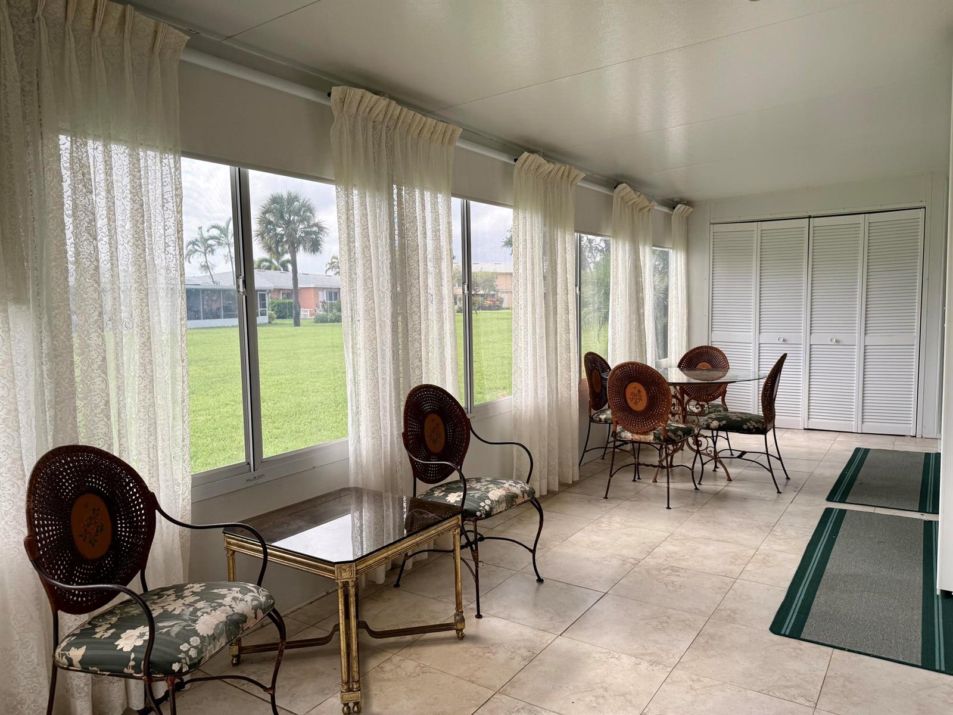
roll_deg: +0.9
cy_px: 358
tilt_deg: -5.0
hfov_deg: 71.6
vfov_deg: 56.8
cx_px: 476
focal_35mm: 24
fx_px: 661
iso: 100
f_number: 1.78
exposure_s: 1/355
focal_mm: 6.76
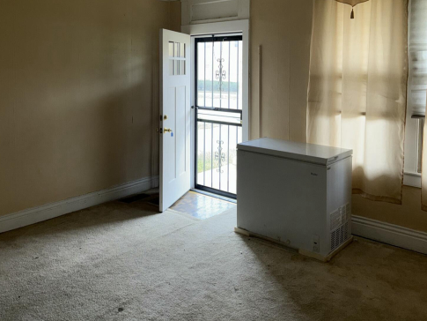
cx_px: 211
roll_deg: -0.3
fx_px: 407
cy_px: 95
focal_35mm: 33
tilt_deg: -0.8
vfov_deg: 42.1
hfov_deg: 55.3
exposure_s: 1/30
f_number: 1.78
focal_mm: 6.76
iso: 50
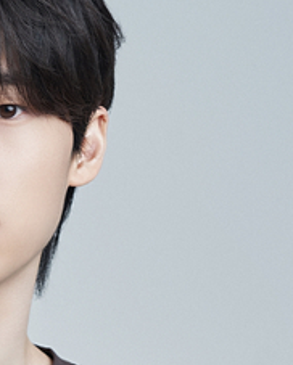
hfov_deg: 5.2
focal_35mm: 295
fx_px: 3193
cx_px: -77
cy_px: 560
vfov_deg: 6.5
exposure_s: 1/125
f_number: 4.5
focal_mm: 85
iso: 100
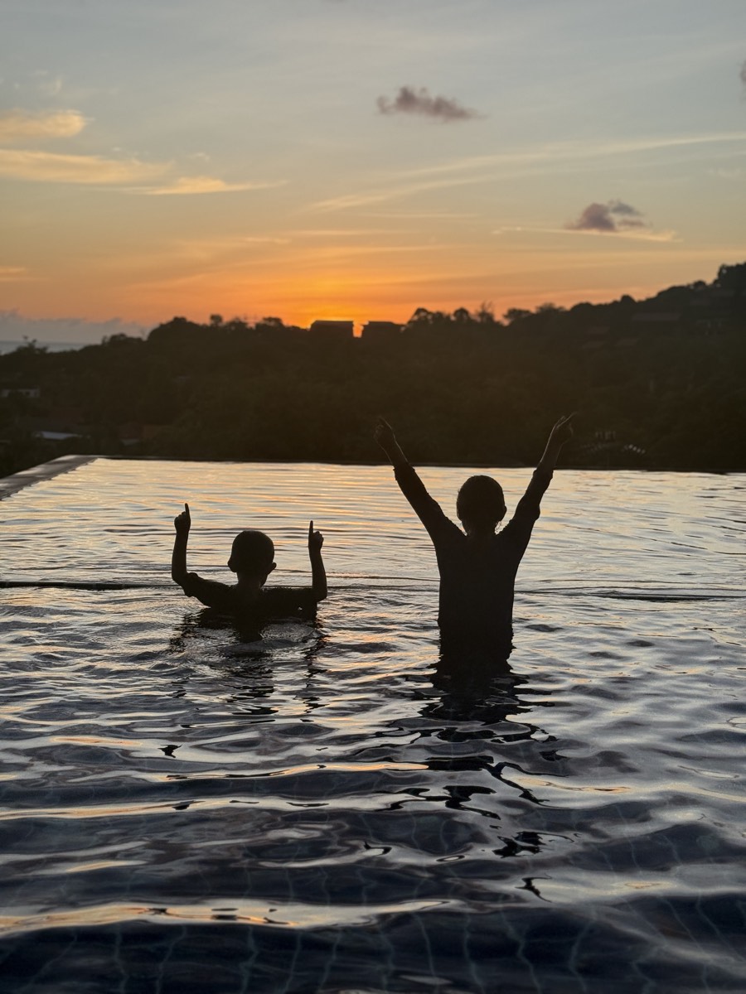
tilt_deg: -5.3
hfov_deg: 30.3
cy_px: 497
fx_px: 1379
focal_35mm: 48
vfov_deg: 39.7
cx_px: 373
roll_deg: -1.7
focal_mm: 6.76
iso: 100
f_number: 1.78
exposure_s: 1/1543
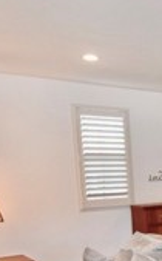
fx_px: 411
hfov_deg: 18.3
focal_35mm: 58
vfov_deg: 34.0
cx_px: 278
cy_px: 214
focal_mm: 10
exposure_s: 1/80
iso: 800
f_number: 4.5
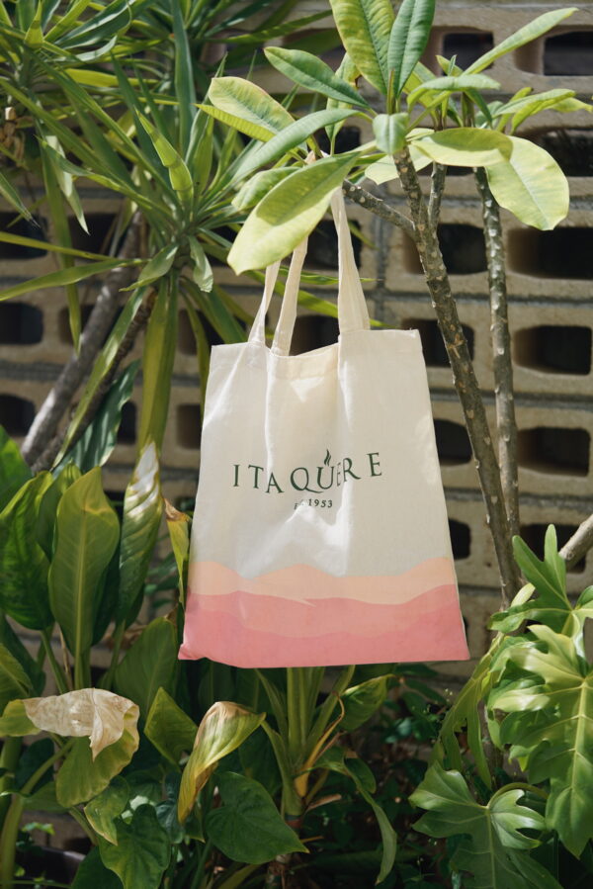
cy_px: 444
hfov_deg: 15.2
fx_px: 2222
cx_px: 296
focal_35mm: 90
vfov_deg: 22.6
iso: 125
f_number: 2.8
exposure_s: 1/1000
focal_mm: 90
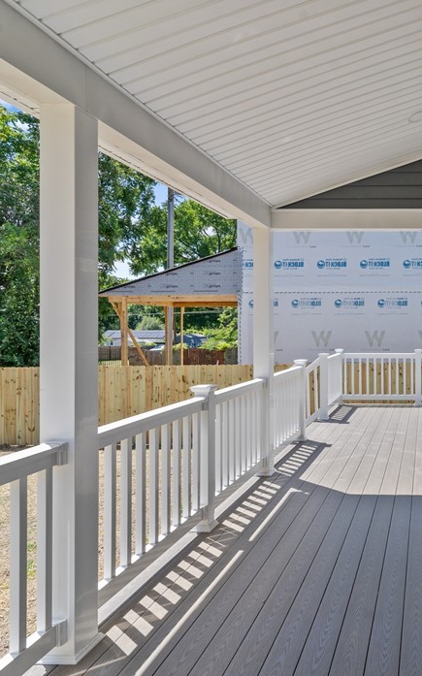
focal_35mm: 27
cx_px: 411
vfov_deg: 68.4
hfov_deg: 40.8
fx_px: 497
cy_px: 338
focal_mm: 17
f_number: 8
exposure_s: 1/640
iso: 640
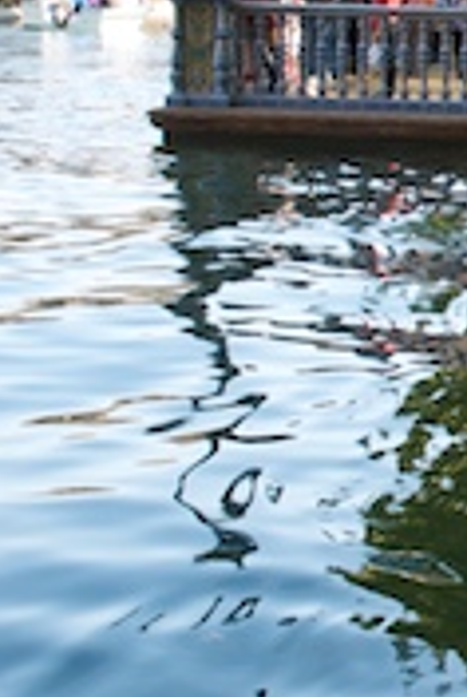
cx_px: 815
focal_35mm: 120
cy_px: 234
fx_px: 2326
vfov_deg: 17.0
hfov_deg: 10.8
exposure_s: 1/60
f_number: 8
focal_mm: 22
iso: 200
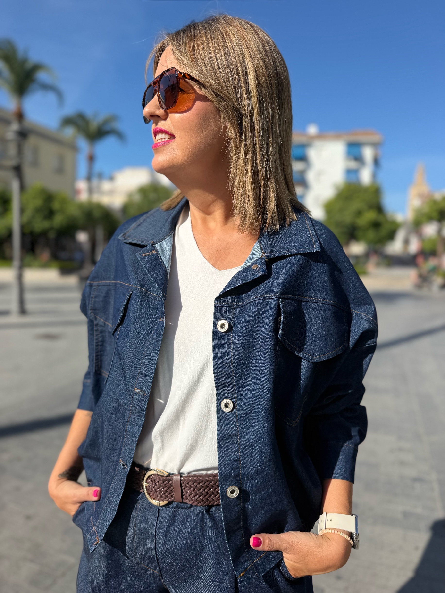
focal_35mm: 24
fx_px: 411
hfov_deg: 56.8
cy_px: 296
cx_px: 222
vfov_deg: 71.6
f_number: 1.78
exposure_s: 1/4975
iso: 80
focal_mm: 6.76
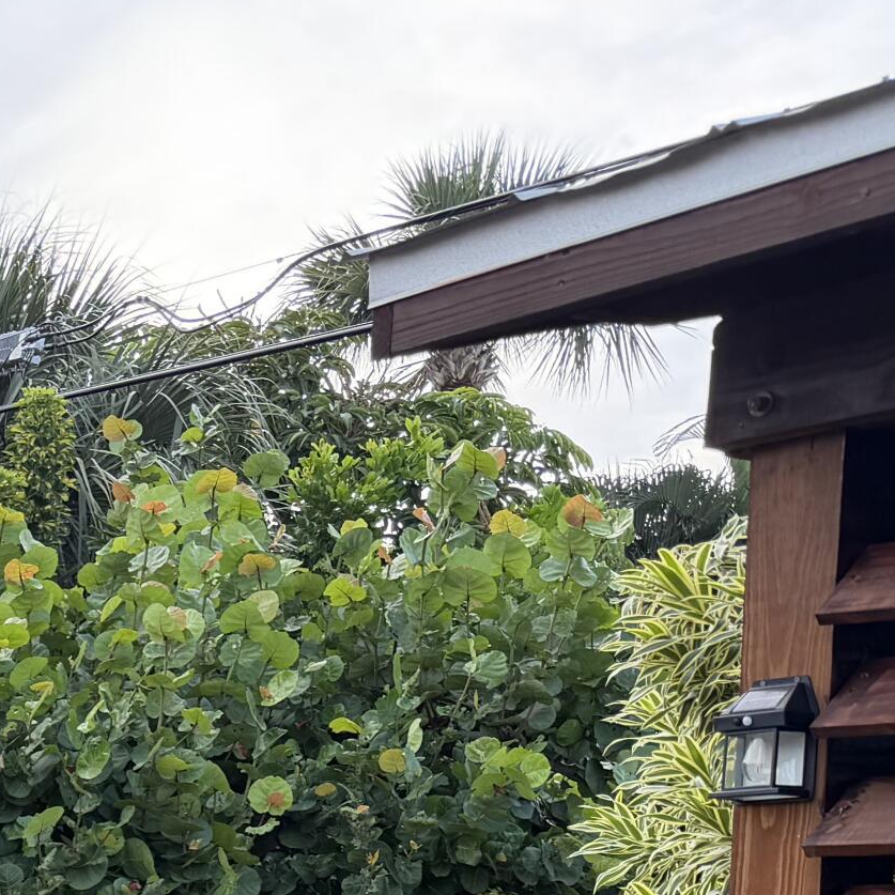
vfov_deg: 20.9
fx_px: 2223
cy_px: 1126
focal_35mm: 76
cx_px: -661
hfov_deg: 18.4
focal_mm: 6.76
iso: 80
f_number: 1.78
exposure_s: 1/348
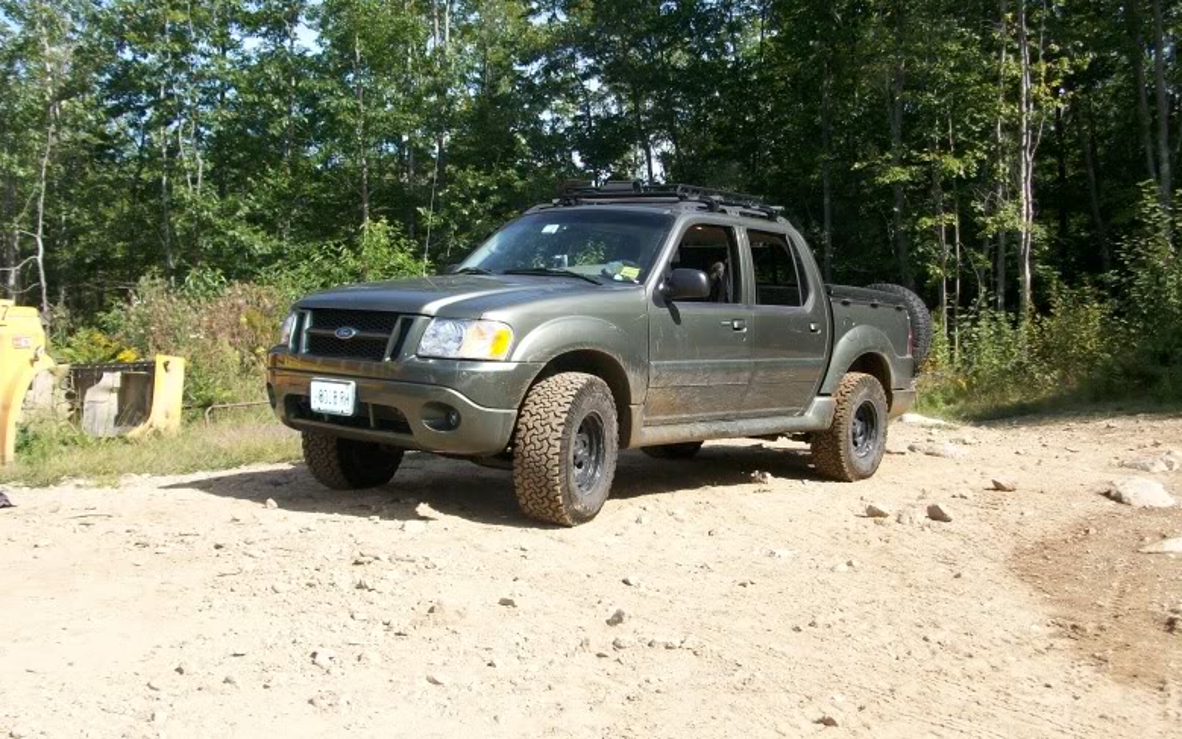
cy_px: 299
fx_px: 1192
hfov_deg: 52.7
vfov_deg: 34.3
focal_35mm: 37
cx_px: 604
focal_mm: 5.7
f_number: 2.8
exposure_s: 1/552
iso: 64
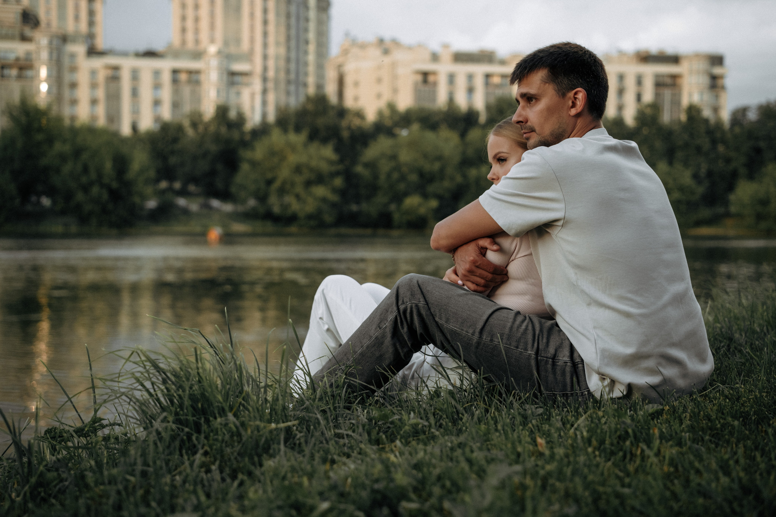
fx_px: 1078
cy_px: 258
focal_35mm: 50
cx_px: 388
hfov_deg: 39.6
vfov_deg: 27.0
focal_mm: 33
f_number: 2
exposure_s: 1/1600
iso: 500
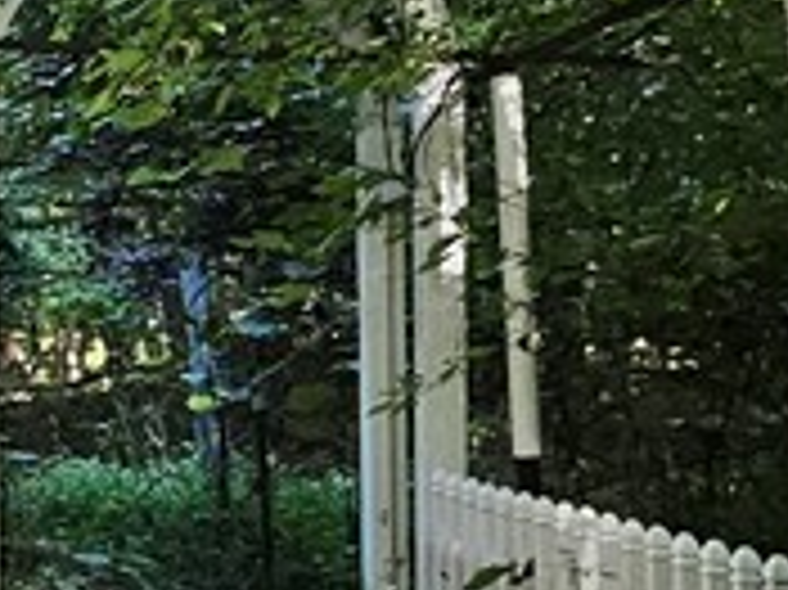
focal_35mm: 76
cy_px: 311
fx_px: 1729
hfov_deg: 17.5
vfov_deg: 19.4
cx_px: -829
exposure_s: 1/120
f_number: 2.2
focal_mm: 1.74
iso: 50
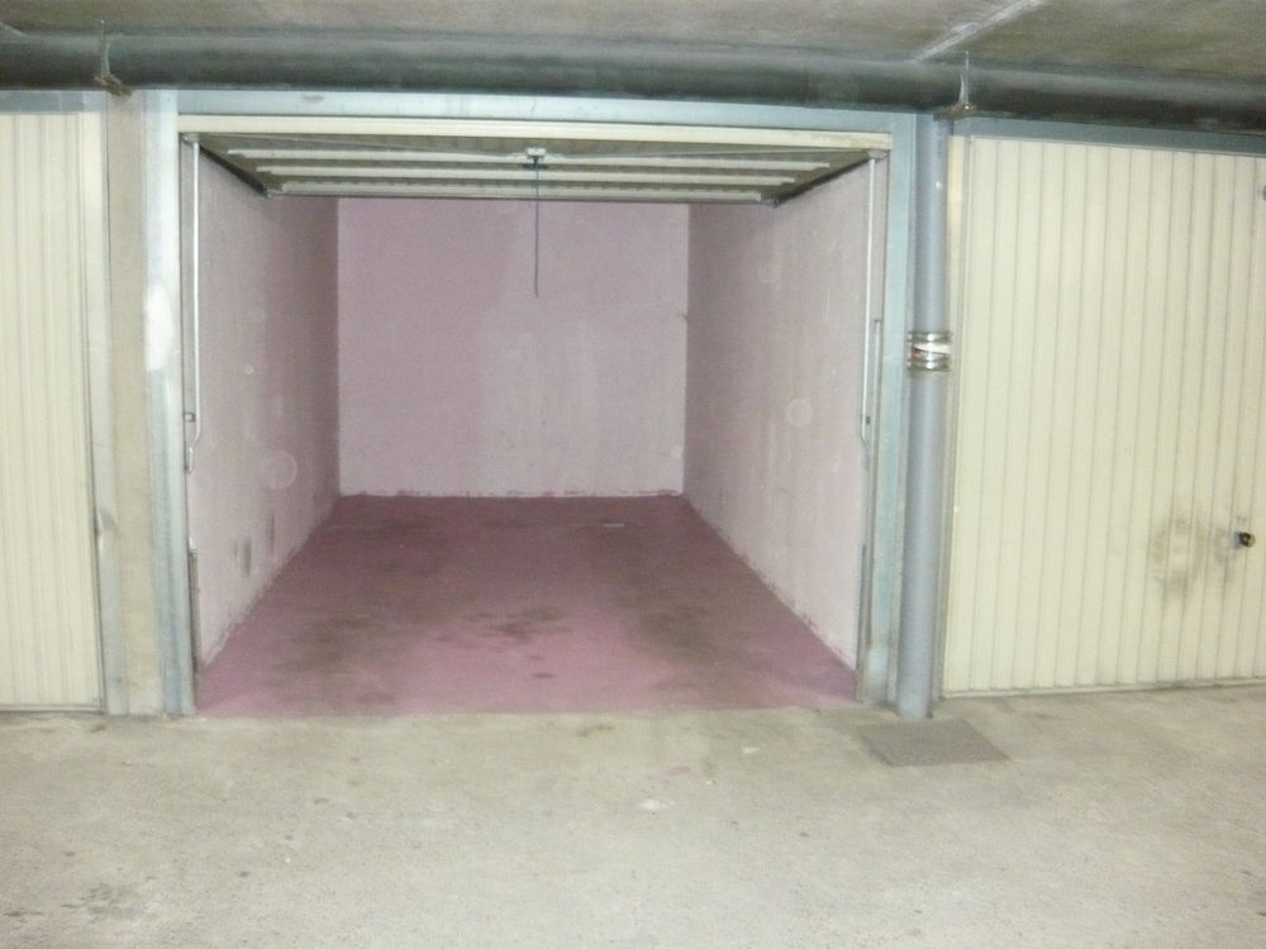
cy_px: 474
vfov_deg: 42.9
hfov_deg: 55.4
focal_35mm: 33
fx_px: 1207
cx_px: 633
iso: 1000
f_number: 2.8
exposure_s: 1/30
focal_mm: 5.5
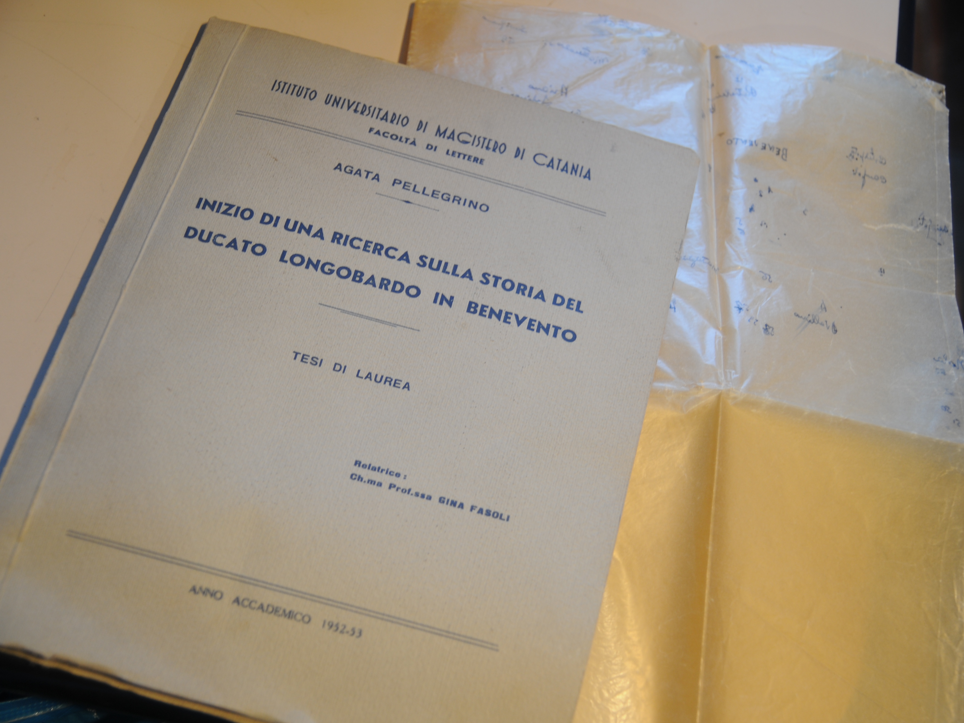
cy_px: 362
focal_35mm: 51
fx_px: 1407
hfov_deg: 37.8
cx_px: 493
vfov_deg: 28.8
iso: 200
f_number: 2.8
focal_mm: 31
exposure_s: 1/30
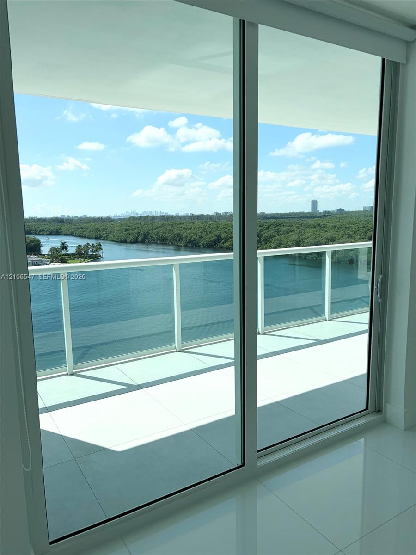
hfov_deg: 53.1
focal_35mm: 26
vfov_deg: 67.3
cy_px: 278
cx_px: 208
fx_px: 417
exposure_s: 1/6993
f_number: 1.6
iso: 64
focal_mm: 5.96
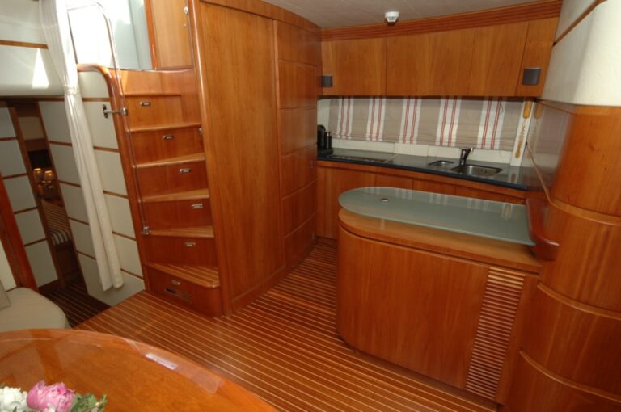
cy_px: 206
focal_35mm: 18
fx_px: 310
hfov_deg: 90.1
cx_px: 310
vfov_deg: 67.2
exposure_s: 1/60
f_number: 4.5
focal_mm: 12
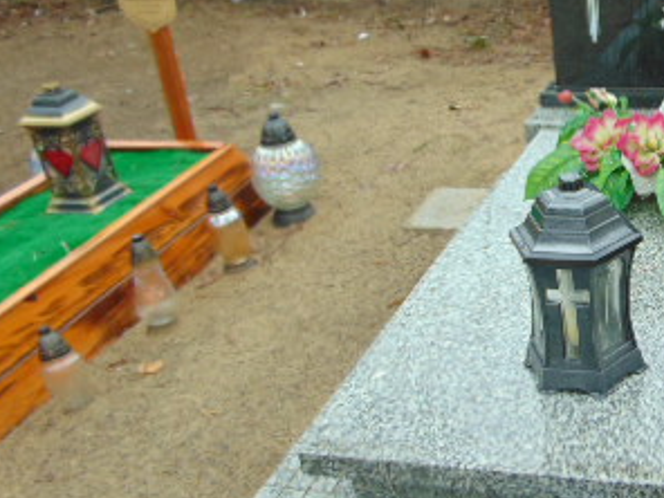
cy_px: 287
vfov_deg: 27.0
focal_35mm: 54
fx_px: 1036
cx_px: 626
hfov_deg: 33.2
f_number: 3
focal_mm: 4.5
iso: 80
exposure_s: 1/30
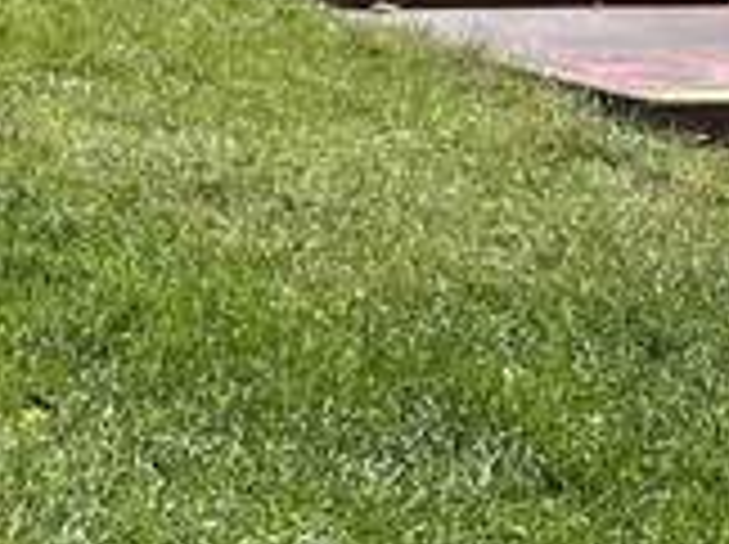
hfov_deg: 8.7
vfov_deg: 6.9
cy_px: -670
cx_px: -1084
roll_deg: +1.5
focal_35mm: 206
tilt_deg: +1.4
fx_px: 4332
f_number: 1.6
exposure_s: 1/2304
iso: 32
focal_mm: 4.2
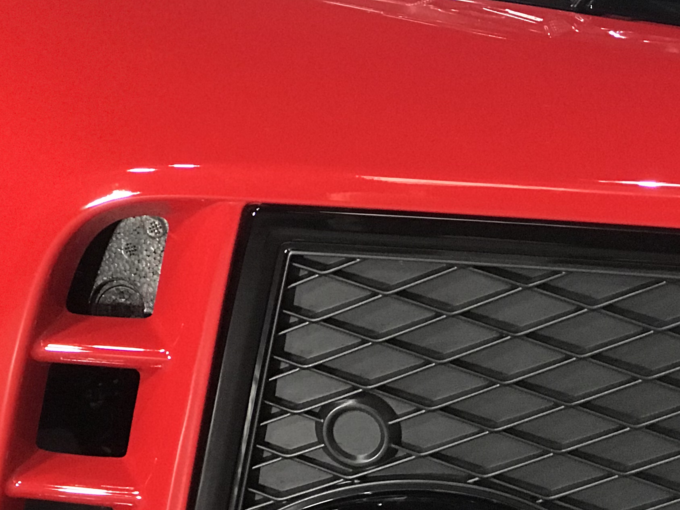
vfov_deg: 10.9
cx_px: 78
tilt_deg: -4.9
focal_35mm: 136
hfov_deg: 14.4
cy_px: 154
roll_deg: +6.7
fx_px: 2671
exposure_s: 1/60
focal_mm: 6.6
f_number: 2.8
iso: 200
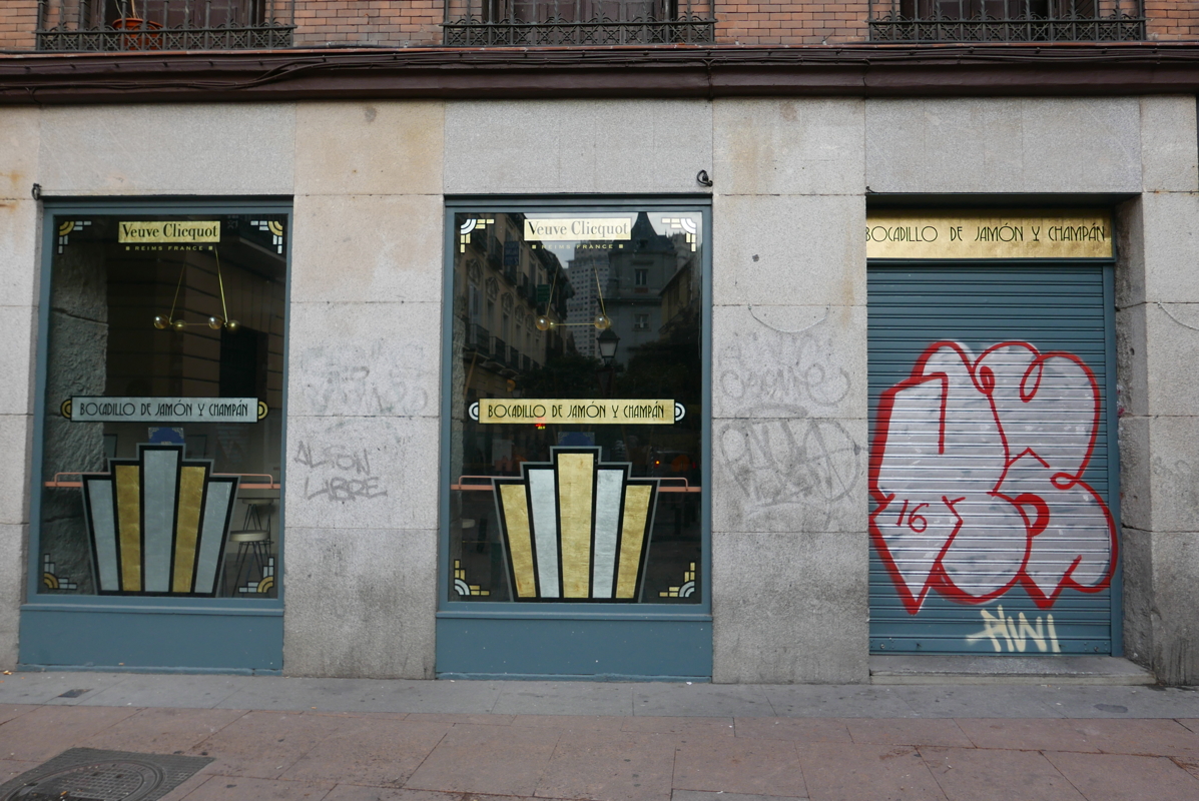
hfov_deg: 73.7
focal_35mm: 24
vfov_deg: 53.2
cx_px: 600
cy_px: 400
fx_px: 800
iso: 200
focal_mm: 10.9
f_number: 4
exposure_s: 1/125
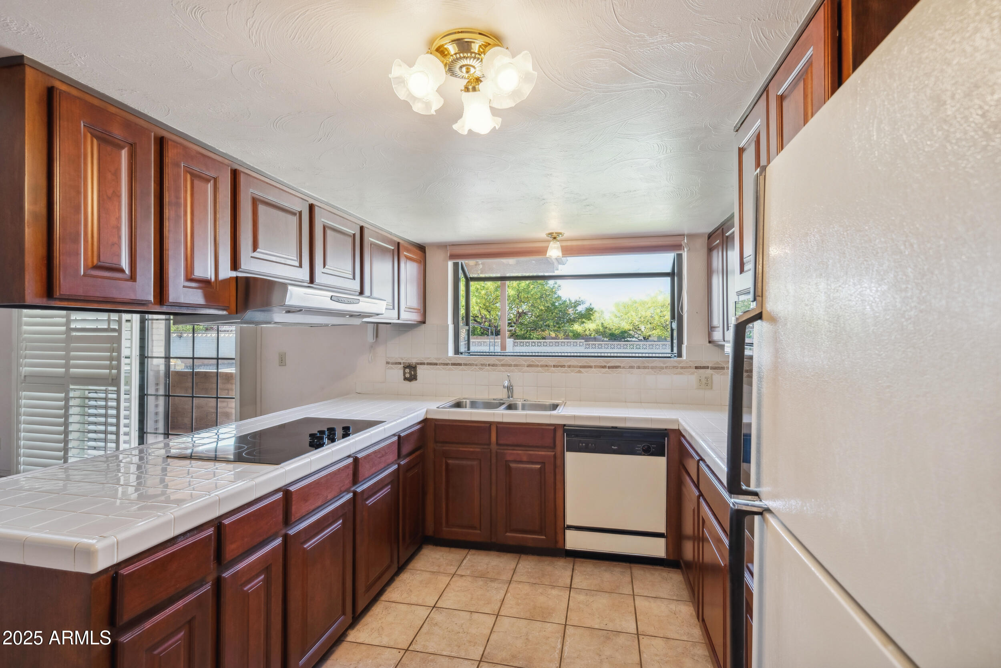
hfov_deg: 95.0
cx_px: 500
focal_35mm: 16
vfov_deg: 72.1
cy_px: 334
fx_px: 459
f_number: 8
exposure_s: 1/15
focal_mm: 16.5
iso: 800
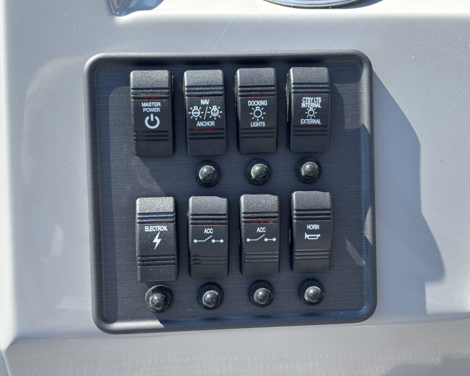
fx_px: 765
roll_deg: -3.0
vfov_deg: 27.6
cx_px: 244
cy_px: 188
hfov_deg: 34.1
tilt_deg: -40.6
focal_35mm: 55
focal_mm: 5.96
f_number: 1.6
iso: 32
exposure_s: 1/742
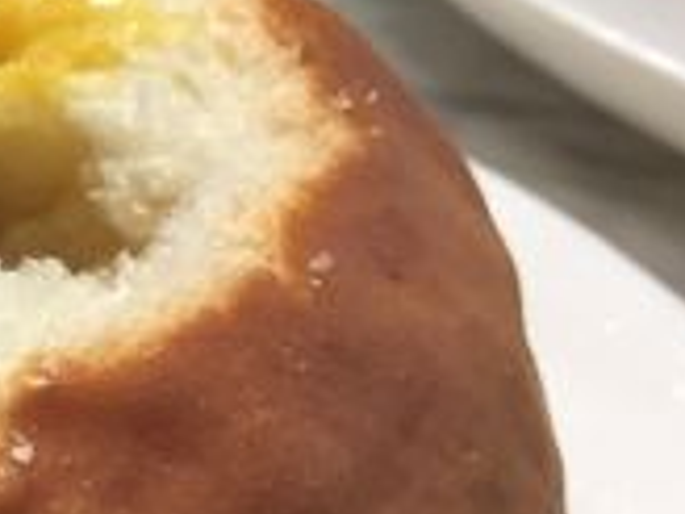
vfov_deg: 11.9
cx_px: -639
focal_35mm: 124
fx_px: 2454
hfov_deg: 13.8
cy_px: 441
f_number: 2.2
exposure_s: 1/33
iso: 80
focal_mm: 4.15
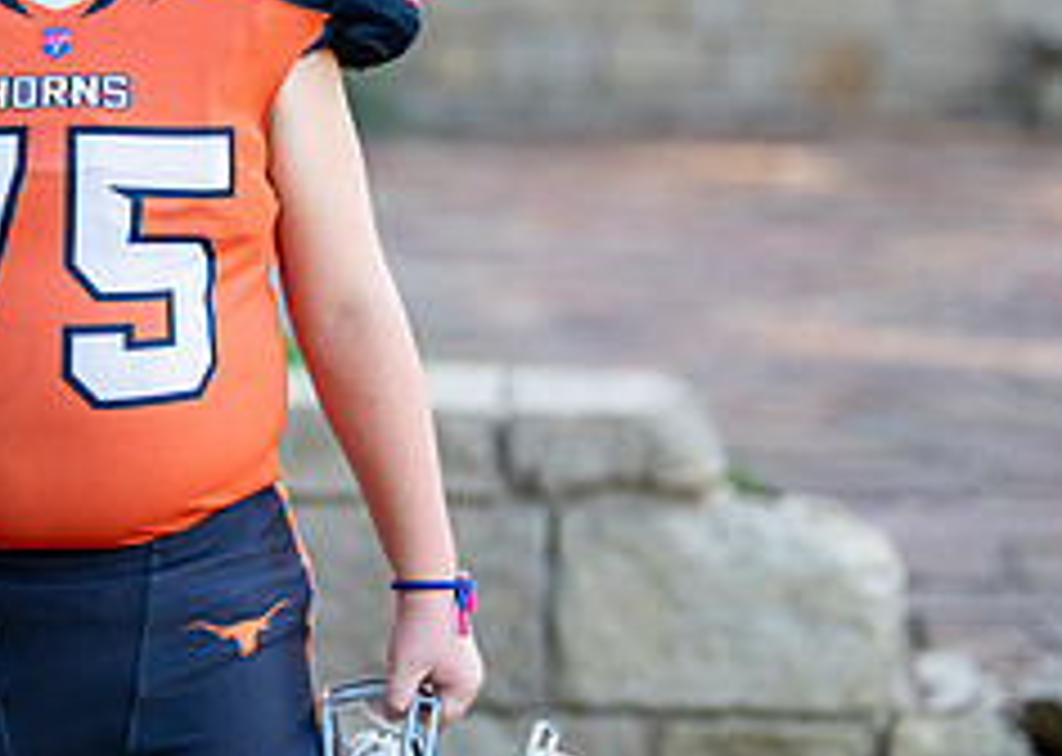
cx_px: 27
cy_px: 137
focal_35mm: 144
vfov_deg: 9.9
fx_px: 4338
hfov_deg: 13.8
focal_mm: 50
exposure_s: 1/1600
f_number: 1.2
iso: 200
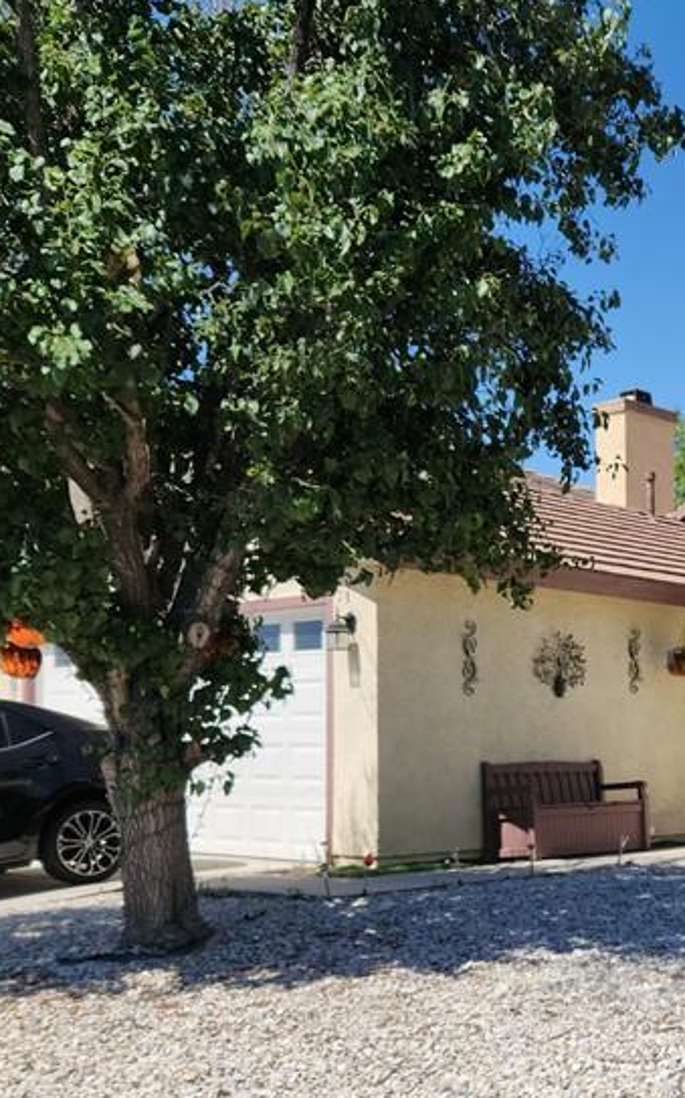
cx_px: 752
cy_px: 734
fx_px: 1375
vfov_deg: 42.9
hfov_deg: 25.9
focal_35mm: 46
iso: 20
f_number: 1.8
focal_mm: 5.4
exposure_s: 1/2198
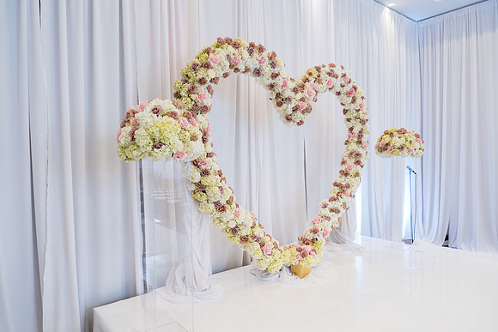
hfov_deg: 73.7
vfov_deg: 53.2
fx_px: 332
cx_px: 249
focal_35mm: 24
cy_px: 166
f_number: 4
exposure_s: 1/250
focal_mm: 24
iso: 2000
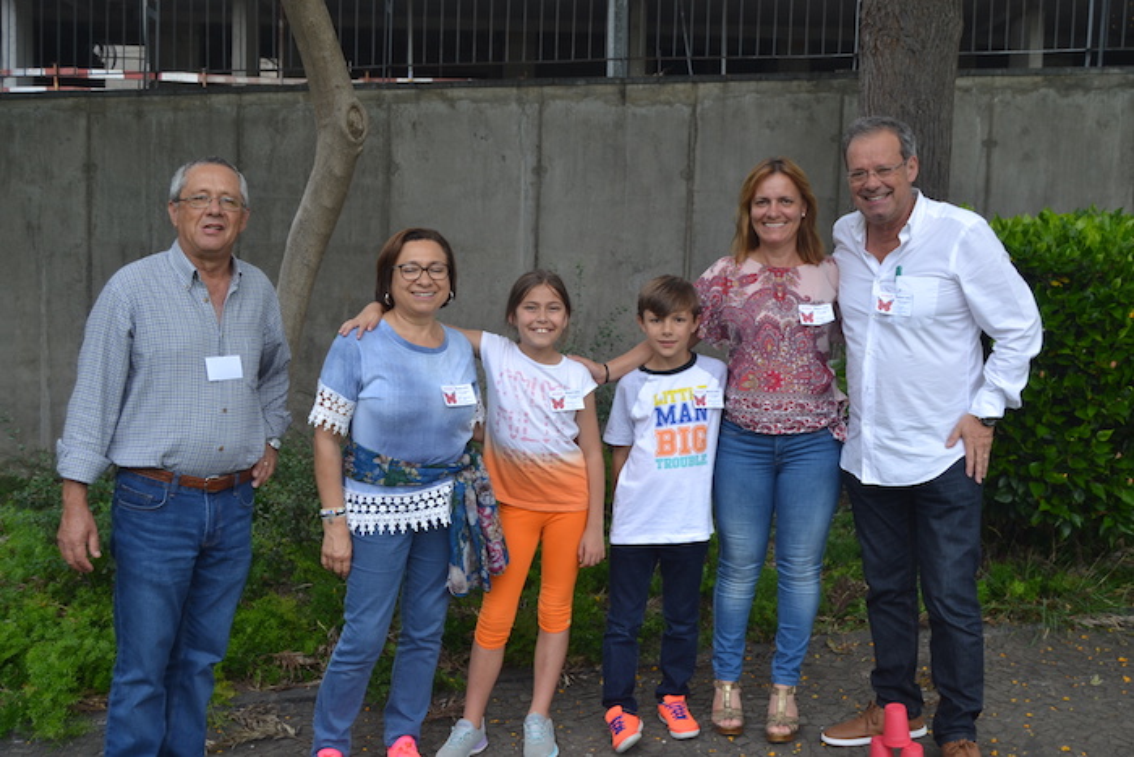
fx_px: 1229
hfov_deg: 49.5
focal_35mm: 39
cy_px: 378
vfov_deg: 34.2
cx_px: 567
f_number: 5.6
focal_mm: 26
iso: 100
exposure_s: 1/125
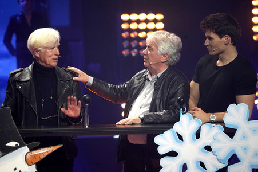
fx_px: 1790
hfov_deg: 8.2
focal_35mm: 250
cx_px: 129
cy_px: 86
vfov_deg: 5.5
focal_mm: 250
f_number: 5.6
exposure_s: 1/200
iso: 3200
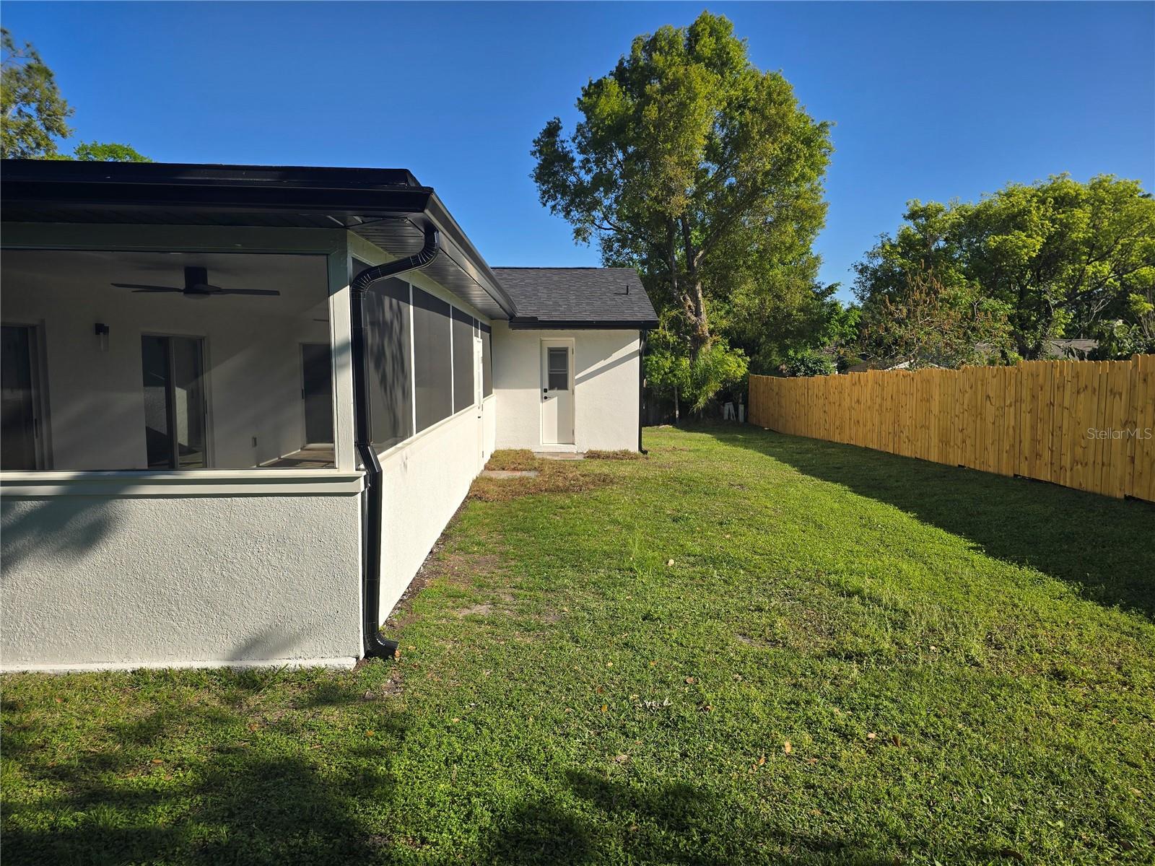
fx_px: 767
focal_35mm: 23
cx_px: 578
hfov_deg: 73.9
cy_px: 433
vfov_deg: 58.9
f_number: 1.7
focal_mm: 6.3
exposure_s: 1/922
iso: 12
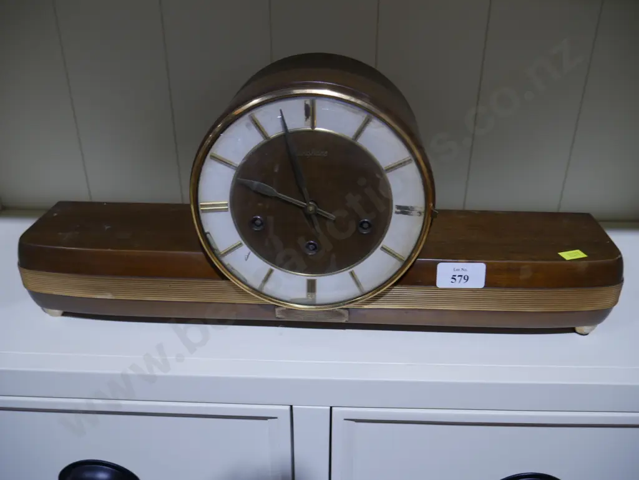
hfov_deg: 59.9
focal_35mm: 30
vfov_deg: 46.8
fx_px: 554
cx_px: 320
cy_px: 240
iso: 200
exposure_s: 1/60
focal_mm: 15
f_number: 3.6
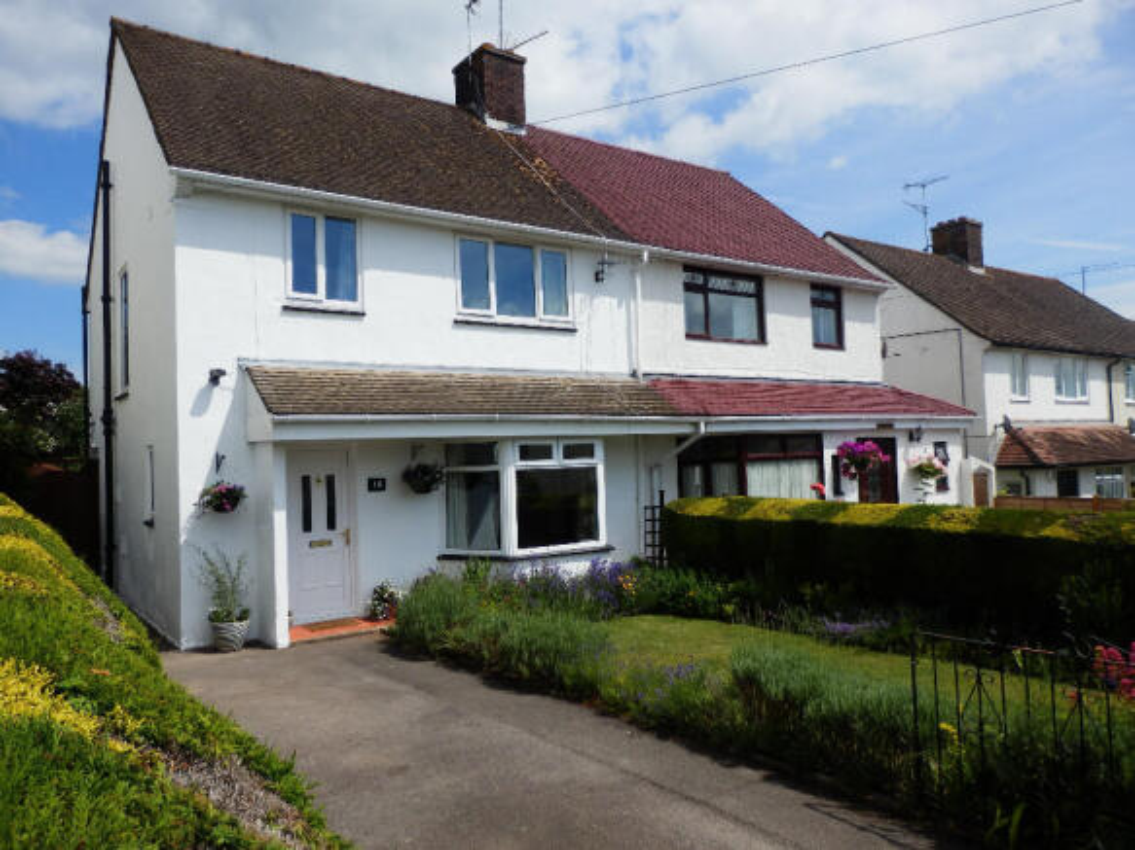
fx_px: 820
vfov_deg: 54.9
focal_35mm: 25
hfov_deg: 69.4
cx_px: 568
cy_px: 425
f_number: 8.7
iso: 80
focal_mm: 4.5
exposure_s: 1/1600
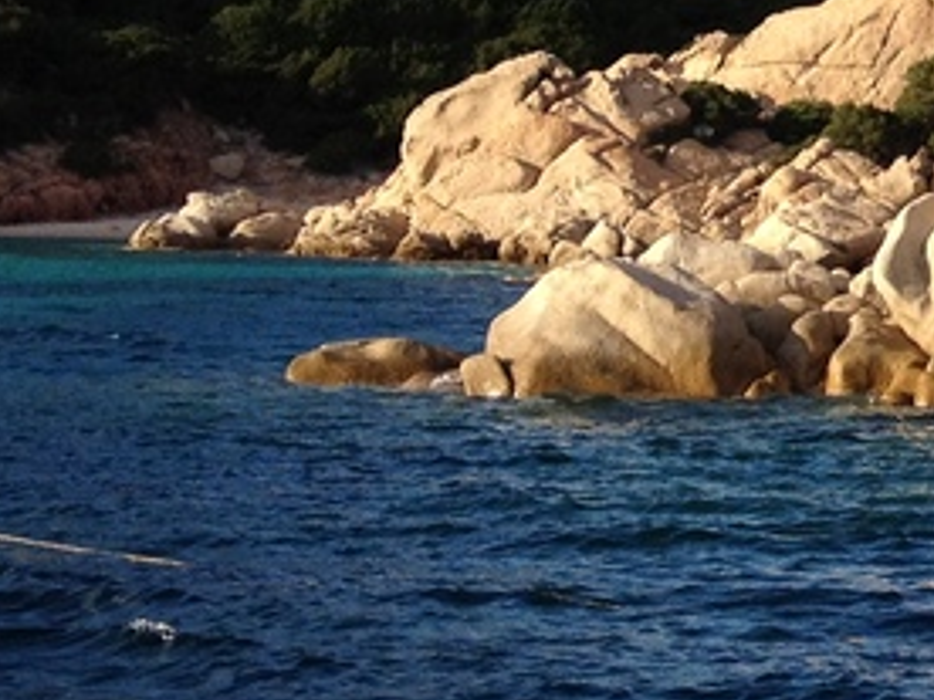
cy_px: -61
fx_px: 4101
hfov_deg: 12.0
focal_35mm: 152
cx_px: 1682
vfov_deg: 9.7
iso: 64
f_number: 2.4
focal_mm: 4.28
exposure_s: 1/1346
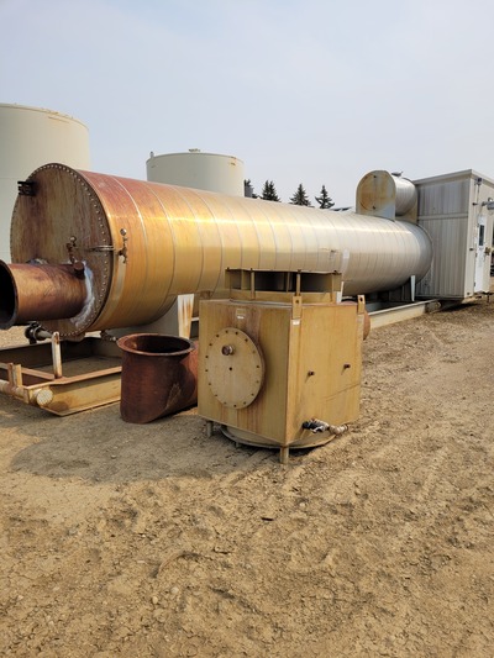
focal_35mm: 26
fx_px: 495
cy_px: 329
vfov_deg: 67.3
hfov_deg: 53.1
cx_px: 247
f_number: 1.8
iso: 40
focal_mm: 5.4
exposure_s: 1/2234
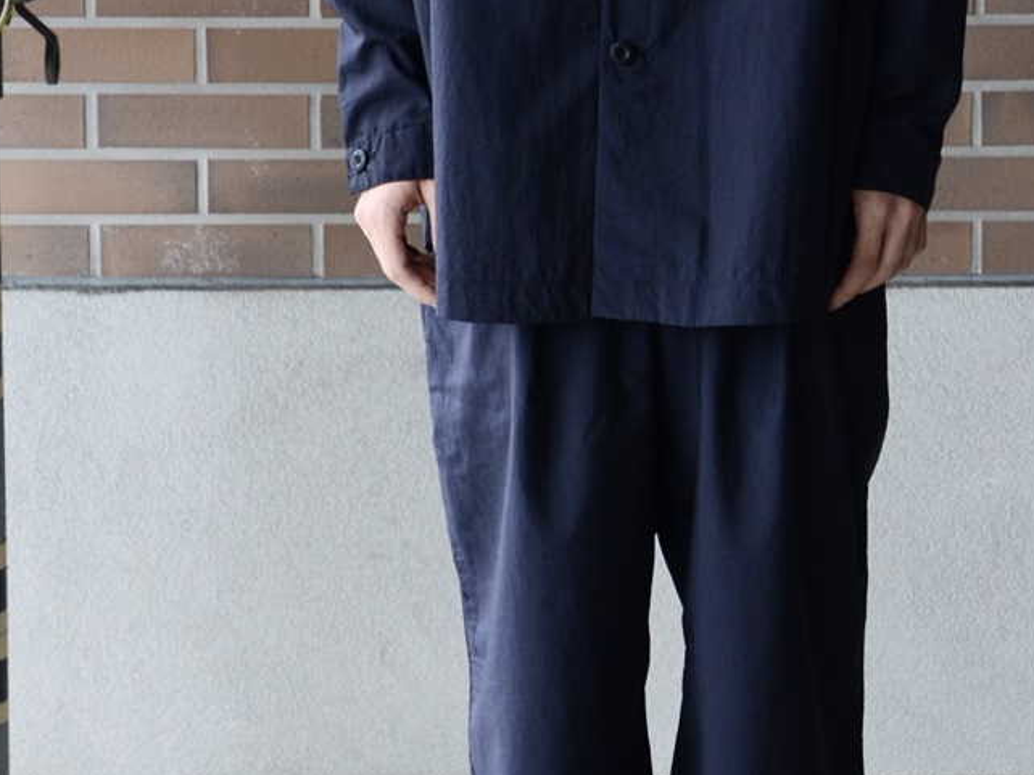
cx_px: 651
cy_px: 311
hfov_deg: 13.2
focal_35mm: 149
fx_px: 4449
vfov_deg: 9.9
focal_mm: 44
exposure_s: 1/100
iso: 320
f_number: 4.8
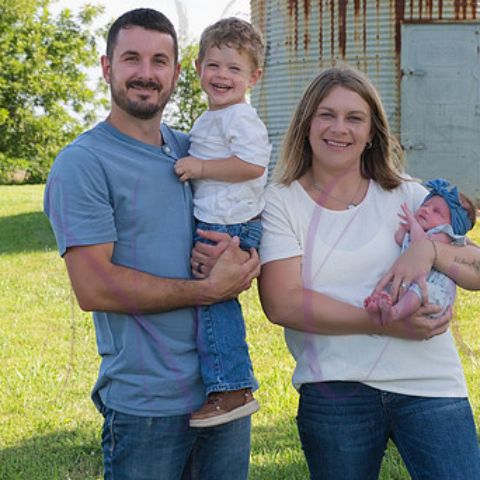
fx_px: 1286
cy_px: 195
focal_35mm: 82
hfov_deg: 21.1
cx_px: 267
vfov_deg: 21.1
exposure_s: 1/320
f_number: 9
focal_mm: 57
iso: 400
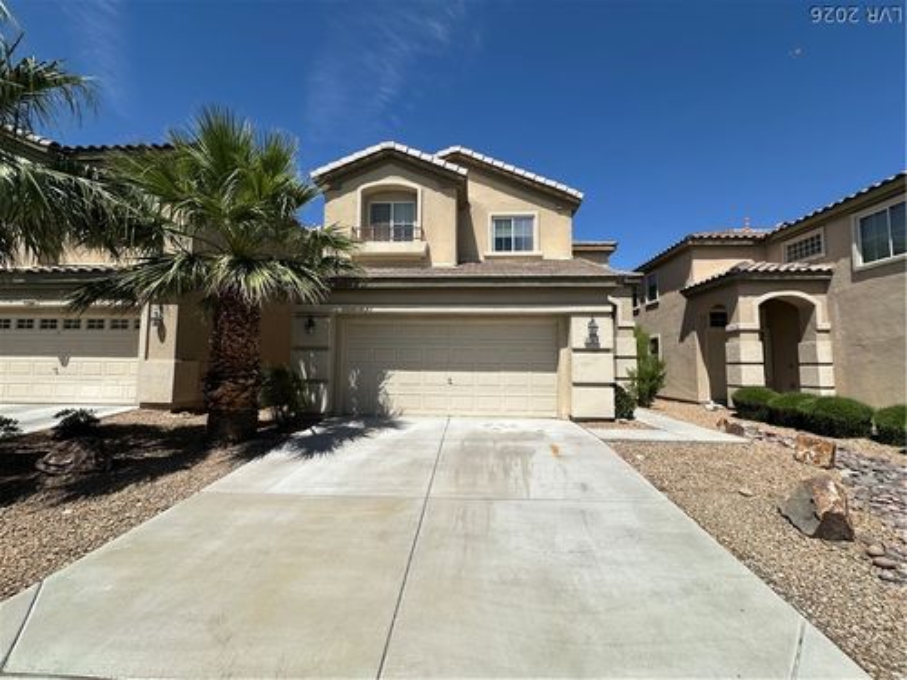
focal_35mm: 14
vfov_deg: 85.7
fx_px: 367
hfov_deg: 102.1
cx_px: 454
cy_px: 340
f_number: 2.2
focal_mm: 2.22
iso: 50
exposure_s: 1/3040
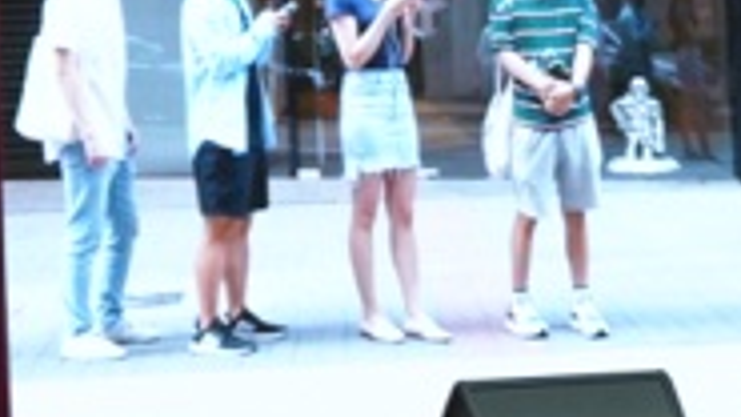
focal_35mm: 287
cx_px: 865
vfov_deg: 4.2
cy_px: 116
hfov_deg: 7.5
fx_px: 5639
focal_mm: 42.3
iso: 320
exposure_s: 1/80
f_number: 2.8
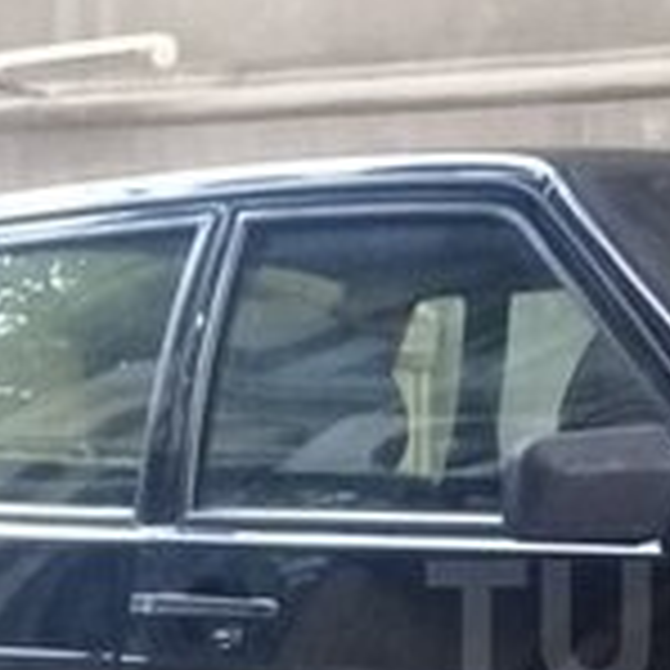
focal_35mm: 121
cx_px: 886
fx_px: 2650
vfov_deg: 14.2
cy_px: 627
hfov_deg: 13.8
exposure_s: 1/15
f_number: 2.2
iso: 200
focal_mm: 3.3
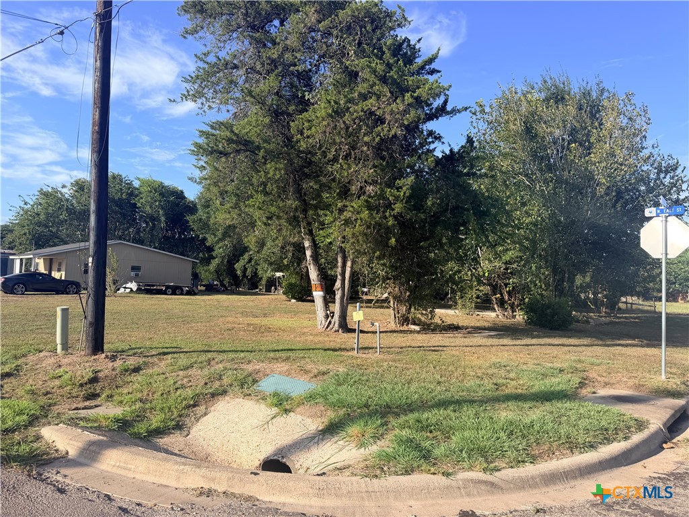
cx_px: 344
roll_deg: -2.9
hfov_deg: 71.6
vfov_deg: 56.8
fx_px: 478
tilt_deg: +4.4
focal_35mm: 24
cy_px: 258
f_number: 1.78
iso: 80
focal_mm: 6.76
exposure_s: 1/2611
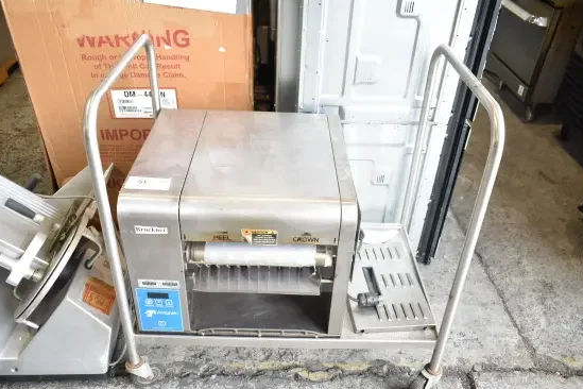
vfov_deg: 43.6
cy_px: 208
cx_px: 288
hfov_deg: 61.9
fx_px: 486
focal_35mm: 30
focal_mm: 18
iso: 200
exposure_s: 1/50
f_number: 3.5
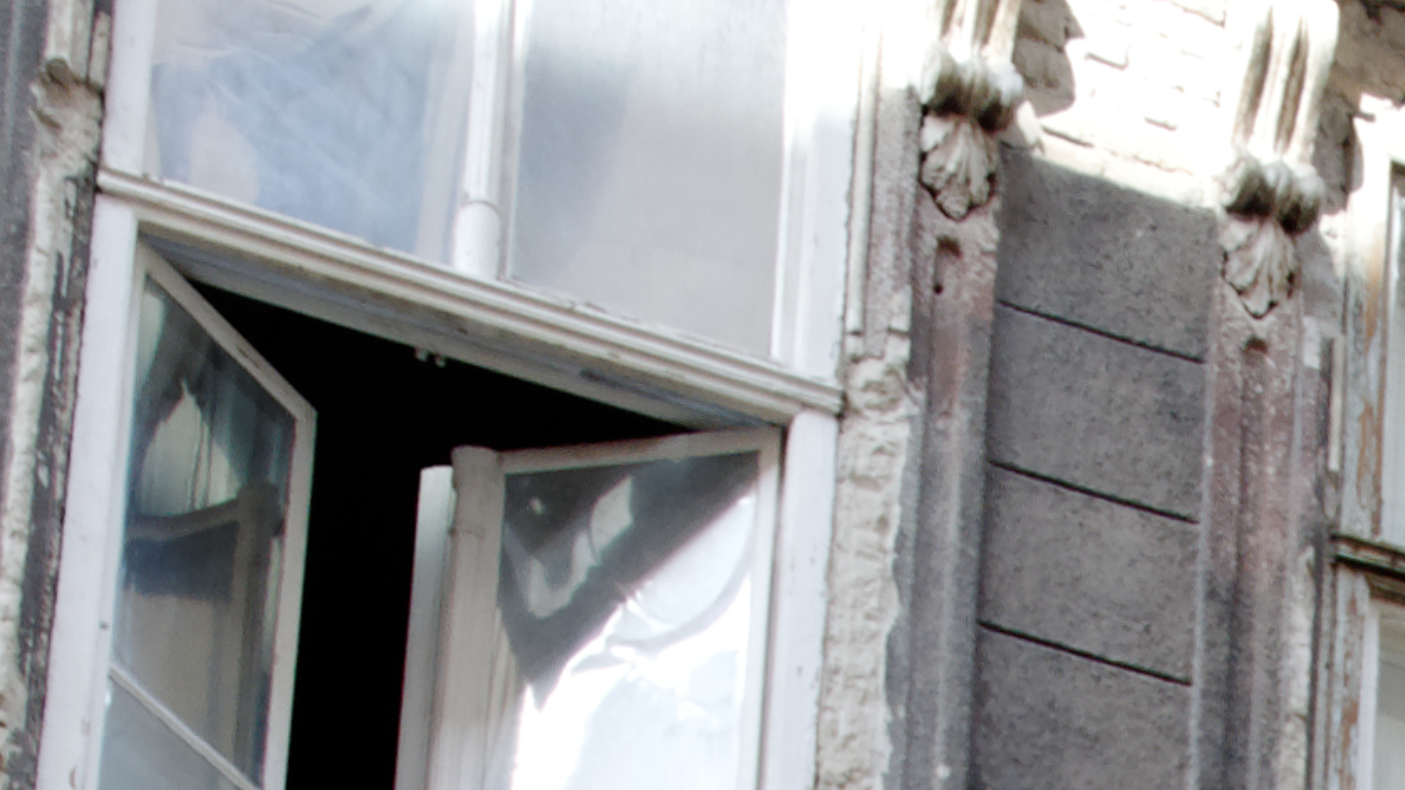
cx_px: 1973
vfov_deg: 6.7
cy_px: 2202
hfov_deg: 12.4
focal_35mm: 166
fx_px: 6183
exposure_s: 1/80
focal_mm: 18
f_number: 6.3
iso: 160
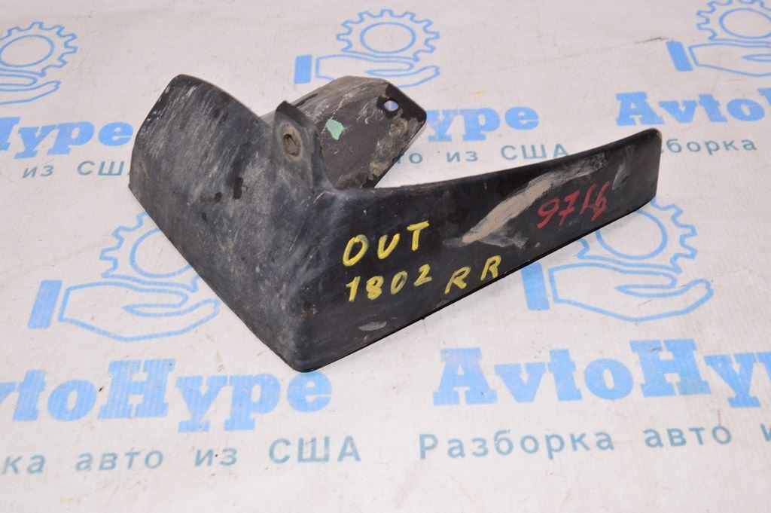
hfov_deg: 46.4
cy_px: 256
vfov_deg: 31.8
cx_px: 386
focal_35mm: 42
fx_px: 899
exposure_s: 1/125
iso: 1600
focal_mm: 28
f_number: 8
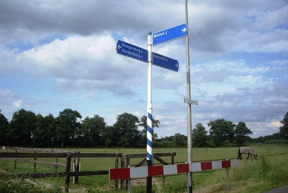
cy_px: 98
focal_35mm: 40
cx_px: 143
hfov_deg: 48.4
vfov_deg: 33.4
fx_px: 320
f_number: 2.8
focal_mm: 7.9
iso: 64
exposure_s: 1/800
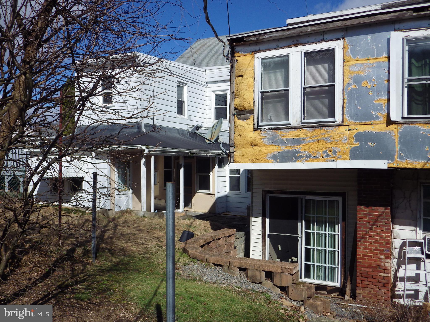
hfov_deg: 54.0
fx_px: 422
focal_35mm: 34
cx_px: 215
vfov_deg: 41.8
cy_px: 161
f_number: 10.7
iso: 100
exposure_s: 1/200
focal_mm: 6.2
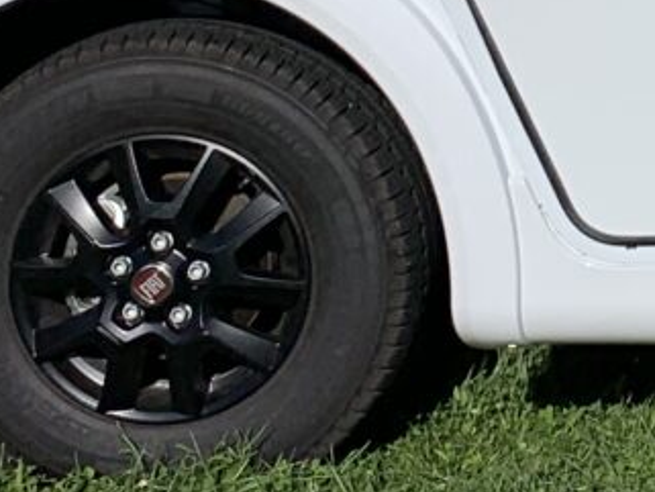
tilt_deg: -2.7
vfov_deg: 8.5
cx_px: 1585
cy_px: -472
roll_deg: -3.1
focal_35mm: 166
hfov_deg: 10.3
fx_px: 3142
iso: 25
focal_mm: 4.25
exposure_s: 1/6897
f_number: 1.8
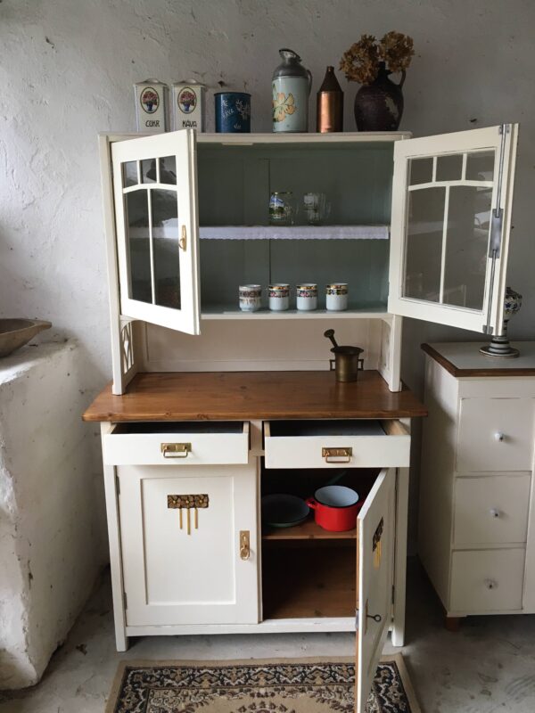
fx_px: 598
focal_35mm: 29
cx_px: 268
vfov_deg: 61.7
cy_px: 356
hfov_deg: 48.2
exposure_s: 1/33
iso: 100
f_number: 2.2
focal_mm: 4.15
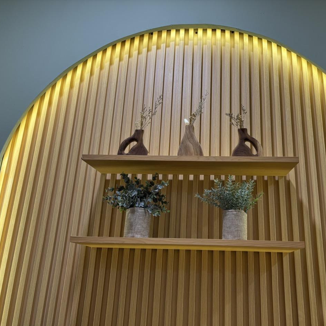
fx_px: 330
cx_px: 193
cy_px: 165
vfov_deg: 52.5
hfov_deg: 52.2
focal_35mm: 31
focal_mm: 5.96
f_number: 1.6
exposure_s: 1/100
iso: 100
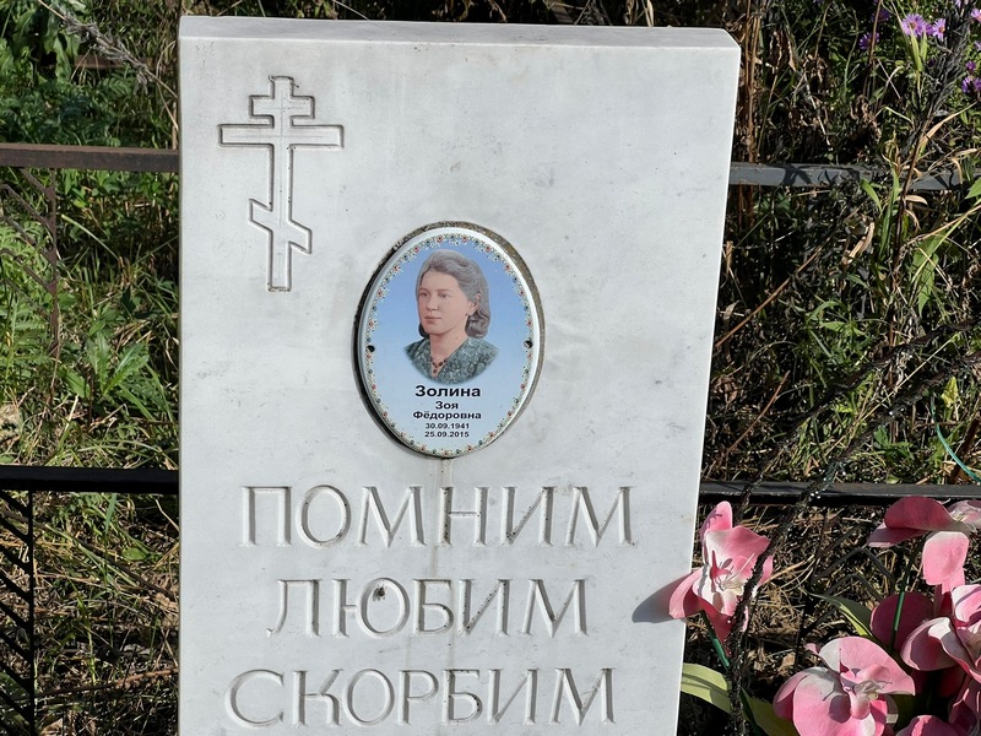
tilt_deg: -20.9
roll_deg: -3.4
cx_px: 490
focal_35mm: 77
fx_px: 2182
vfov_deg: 19.1
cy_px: 368
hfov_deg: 25.3
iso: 32
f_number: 2.8
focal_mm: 9
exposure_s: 1/1876
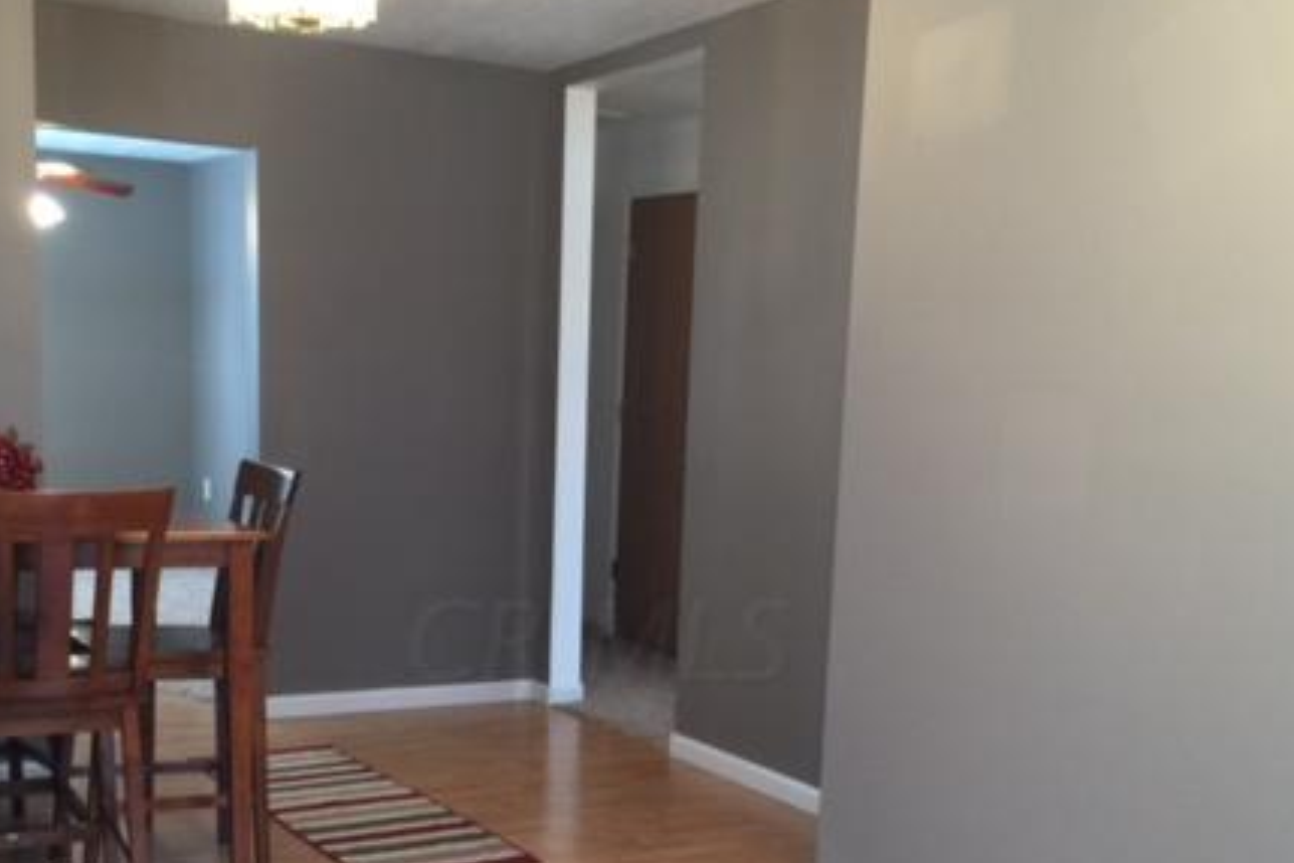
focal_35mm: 45
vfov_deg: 29.4
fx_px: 1617
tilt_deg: -9.2
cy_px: 640
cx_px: 597
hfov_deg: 43.6
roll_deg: -1.5
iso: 80
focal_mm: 4.15
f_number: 2.2
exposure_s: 1/15
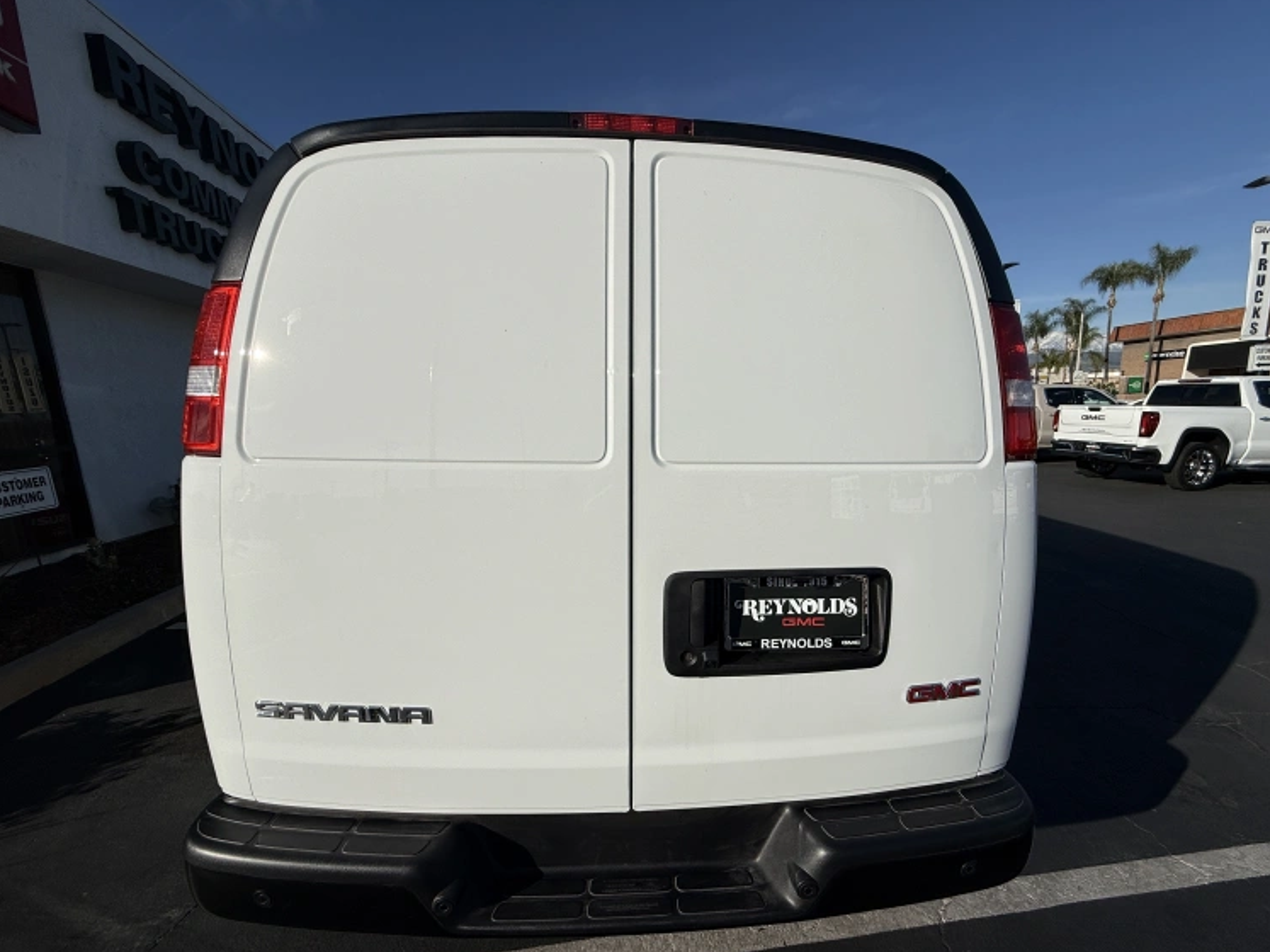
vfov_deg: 81.6
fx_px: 550
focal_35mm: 15
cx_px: 677
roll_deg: +1.6
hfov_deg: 98.0
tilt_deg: -10.0
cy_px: 505
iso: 40
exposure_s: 1/6173
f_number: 2.2
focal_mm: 2.22
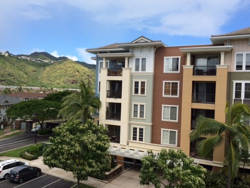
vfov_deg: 43.0
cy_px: 93
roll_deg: -1.4
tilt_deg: -0.2
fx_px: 238
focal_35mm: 33
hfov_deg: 55.2
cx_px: 109
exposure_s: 1/1709
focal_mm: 4.15
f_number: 2.2
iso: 32
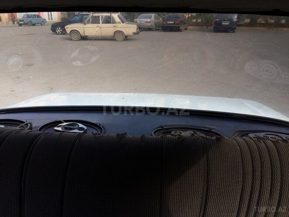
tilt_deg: -19.6
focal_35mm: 29
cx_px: 144
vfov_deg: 48.2
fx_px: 242
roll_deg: +0.1
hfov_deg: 61.7
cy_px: 108
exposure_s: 1/354
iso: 32
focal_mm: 4.15
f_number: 2.2
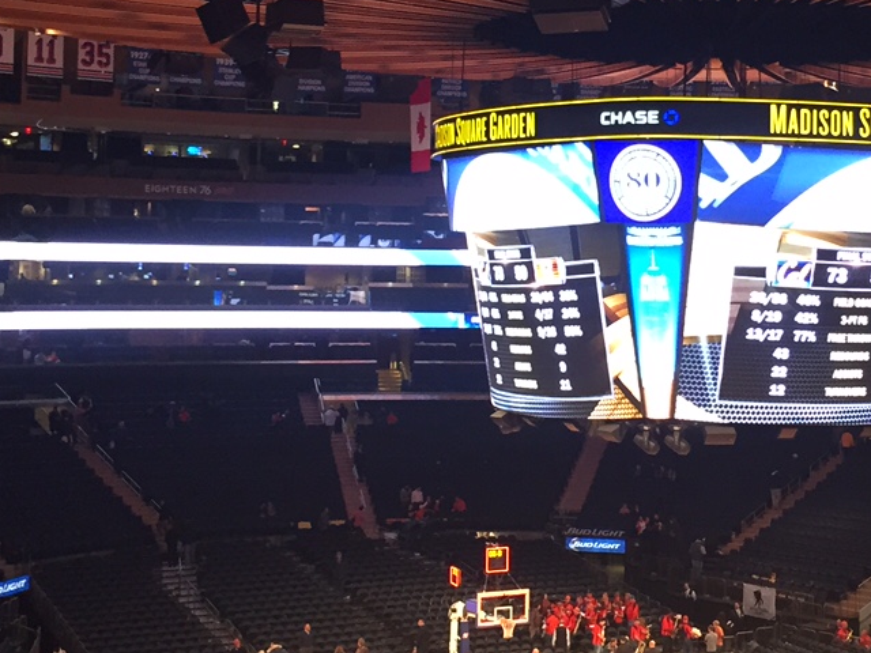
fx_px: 1862
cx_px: 622
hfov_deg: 26.1
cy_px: 163
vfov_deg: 19.8
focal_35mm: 74
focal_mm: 4.15
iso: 100
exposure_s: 1/30
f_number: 2.2
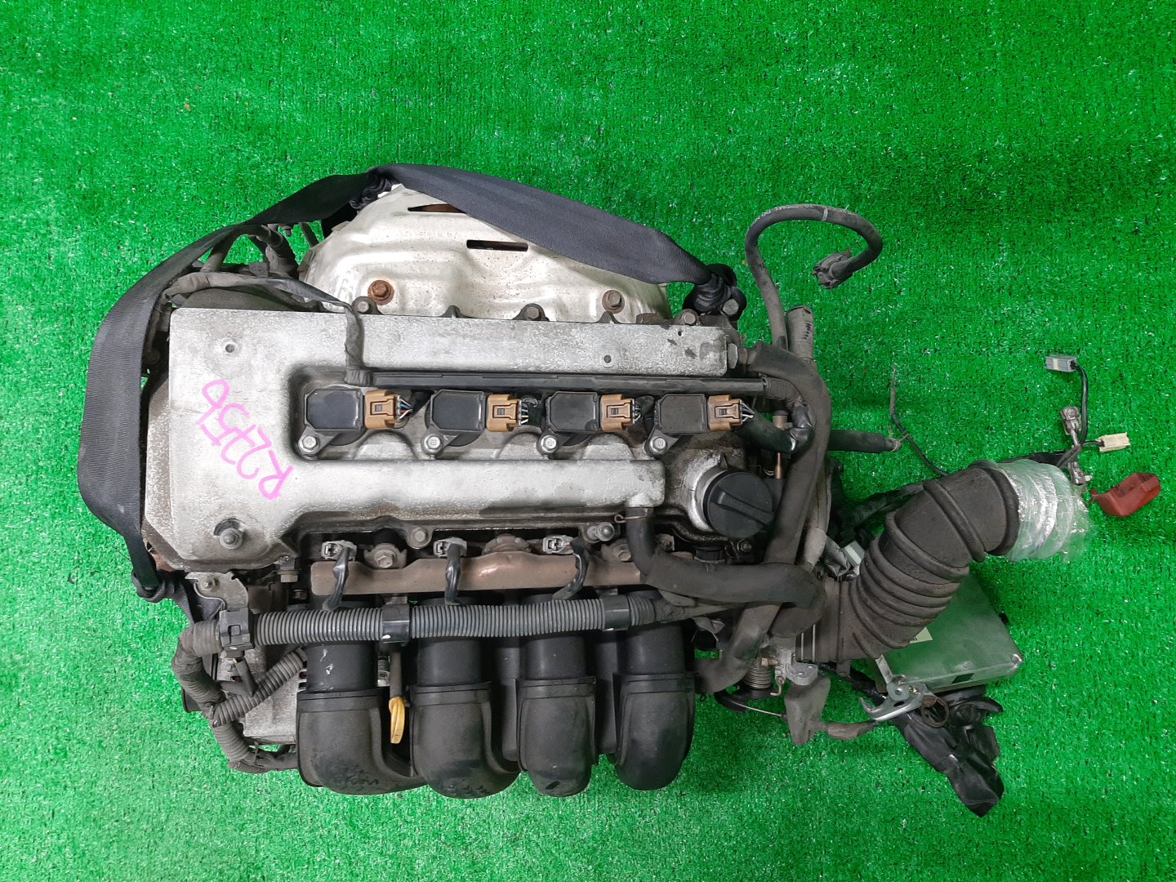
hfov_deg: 67.3
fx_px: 883
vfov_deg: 53.1
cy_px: 441
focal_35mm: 26
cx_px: 588
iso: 152
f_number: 1.7
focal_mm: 3.93
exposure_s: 1/50
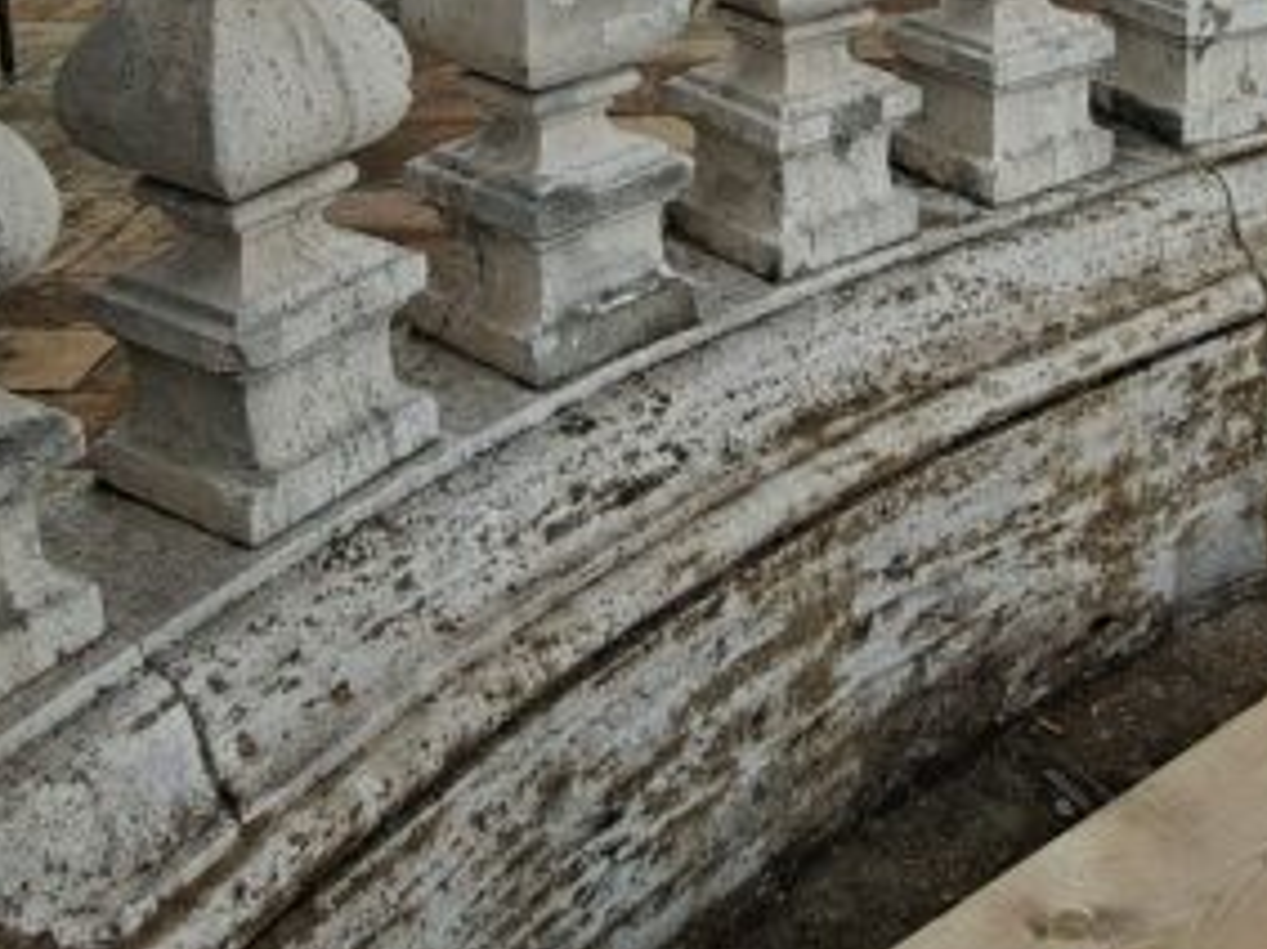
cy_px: -54
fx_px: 1720
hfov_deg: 39.6
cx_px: 904
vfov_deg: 28.5
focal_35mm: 47
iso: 40
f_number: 2.2
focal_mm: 1.74
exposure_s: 1/708
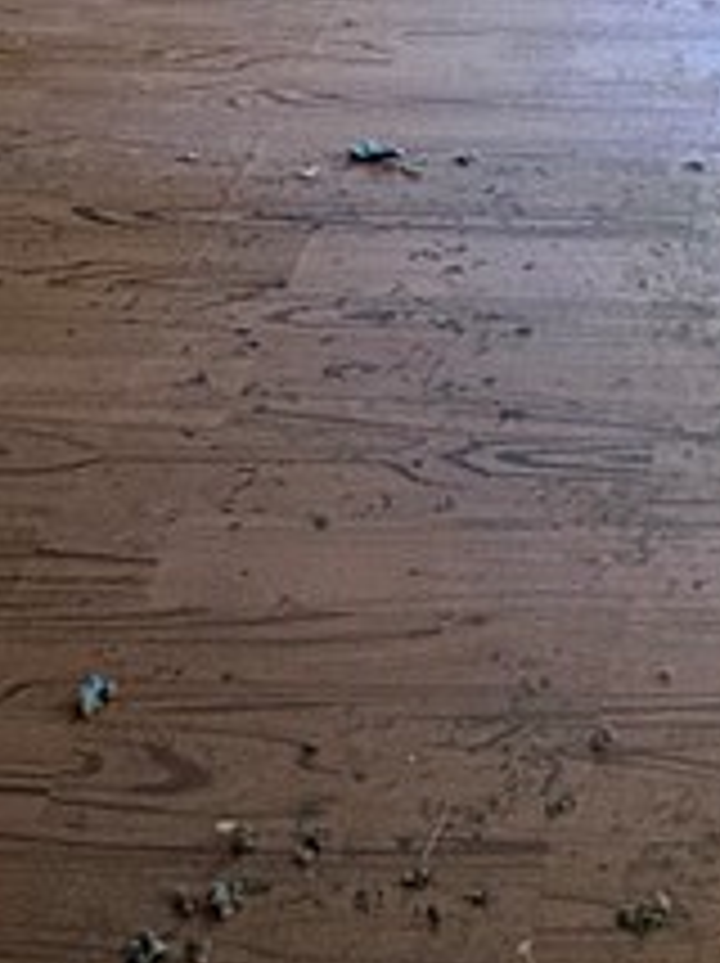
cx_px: 860
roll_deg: -0.3
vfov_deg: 23.0
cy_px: -513
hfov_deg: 20.5
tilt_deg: -17.4
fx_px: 1862
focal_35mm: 67
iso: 320
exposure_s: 1/60
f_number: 2.2
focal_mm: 2.22
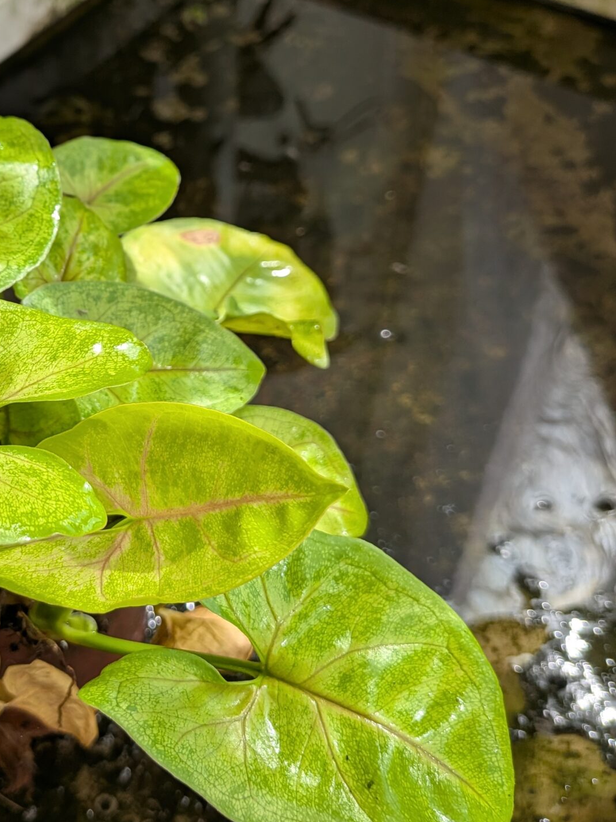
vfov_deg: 43.7
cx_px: 74
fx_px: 1020
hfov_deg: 32.1
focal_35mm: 43
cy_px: 334
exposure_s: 1/138
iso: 32
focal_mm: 4.53
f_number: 1.7
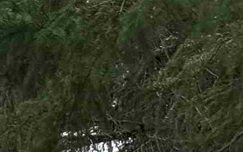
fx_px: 2099
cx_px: -487
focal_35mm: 317
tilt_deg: +8.1
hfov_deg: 6.1
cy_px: 233
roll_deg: -1.9
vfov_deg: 4.1
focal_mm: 6.76
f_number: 1.78
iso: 80
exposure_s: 1/2415
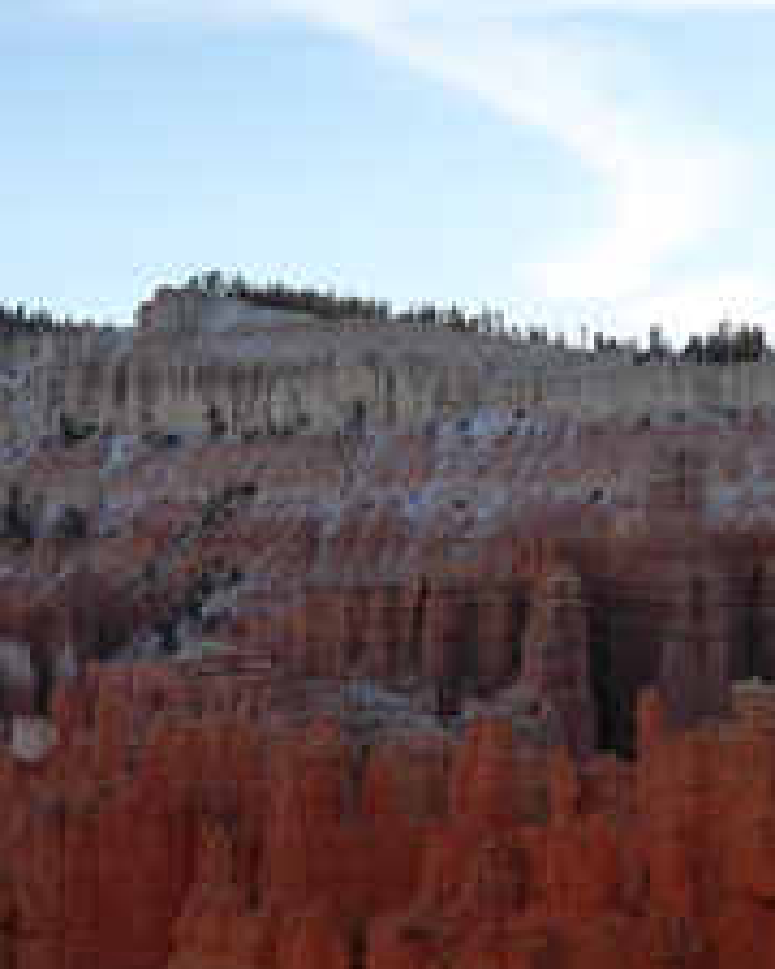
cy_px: 659
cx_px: 284
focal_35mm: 70
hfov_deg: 21.8
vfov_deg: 27.0
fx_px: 2007
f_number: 3.5
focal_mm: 5.4
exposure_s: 1/320
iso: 125
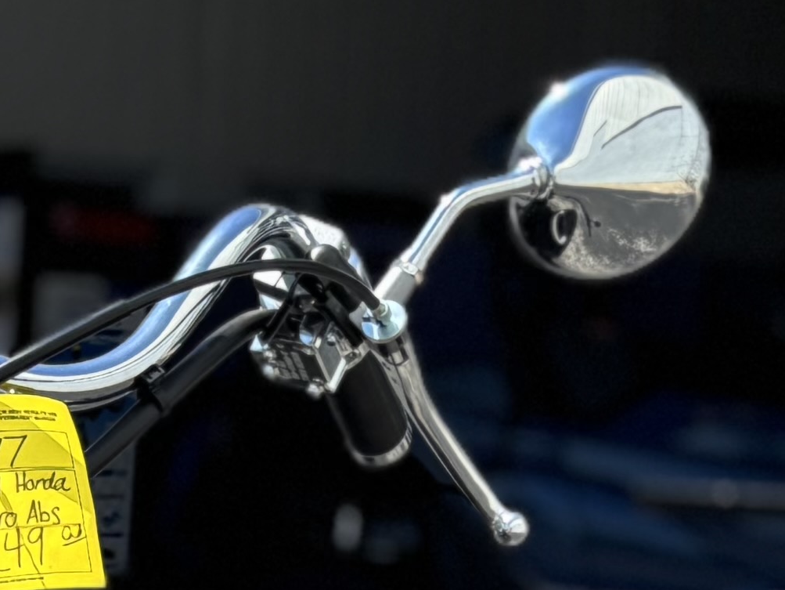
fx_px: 3357
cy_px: 1043
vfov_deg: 9.6
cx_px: -446
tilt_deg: -10.0
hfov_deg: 12.6
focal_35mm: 148
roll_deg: -1.2
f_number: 1.6
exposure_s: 1/1812
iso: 50
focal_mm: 5.96
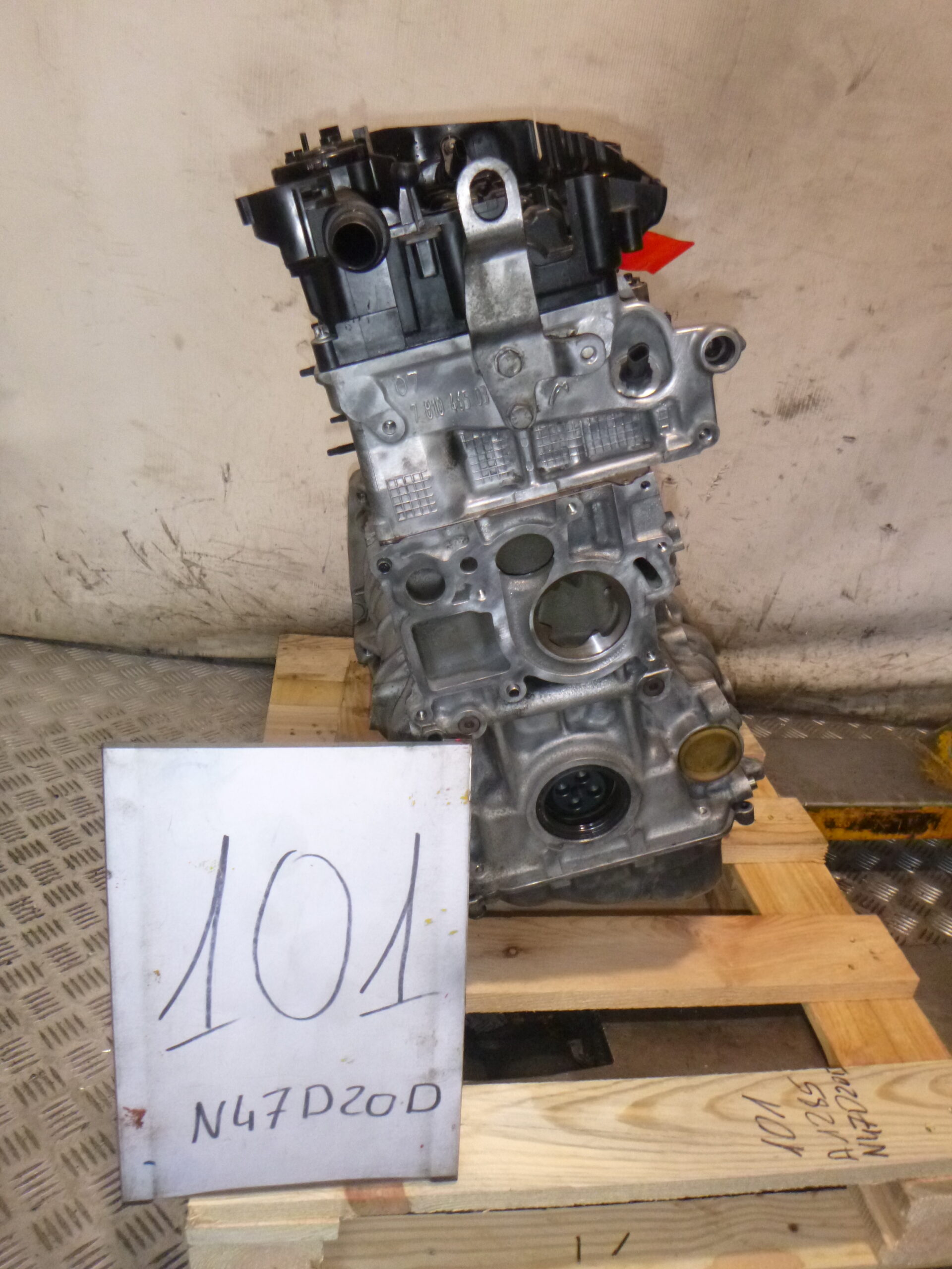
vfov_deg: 69.4
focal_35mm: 25
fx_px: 917
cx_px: 476
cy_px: 634
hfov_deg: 54.9
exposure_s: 1/60
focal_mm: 4.5
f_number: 3.9
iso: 400
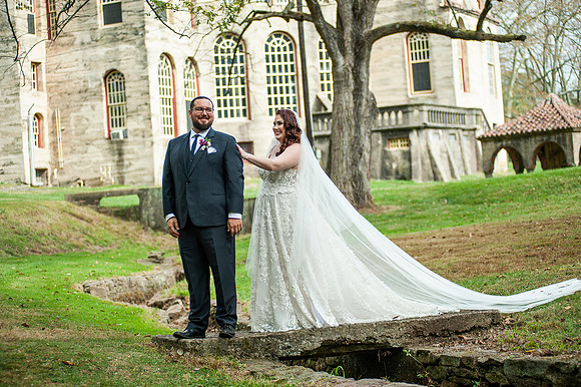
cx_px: 290
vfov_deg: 17.0
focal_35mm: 80
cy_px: 194
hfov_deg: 25.4
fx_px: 1290
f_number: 2.8
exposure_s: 1/1600
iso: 200
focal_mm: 80
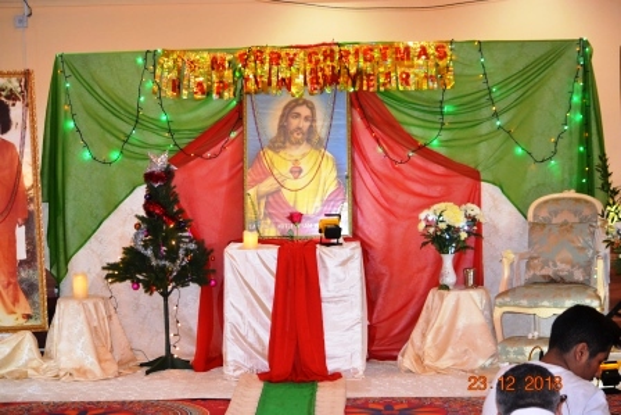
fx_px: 1605
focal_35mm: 93
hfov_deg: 21.9
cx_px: 310
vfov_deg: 14.7
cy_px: 208
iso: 1800
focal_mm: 62
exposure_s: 1/60
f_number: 4.5
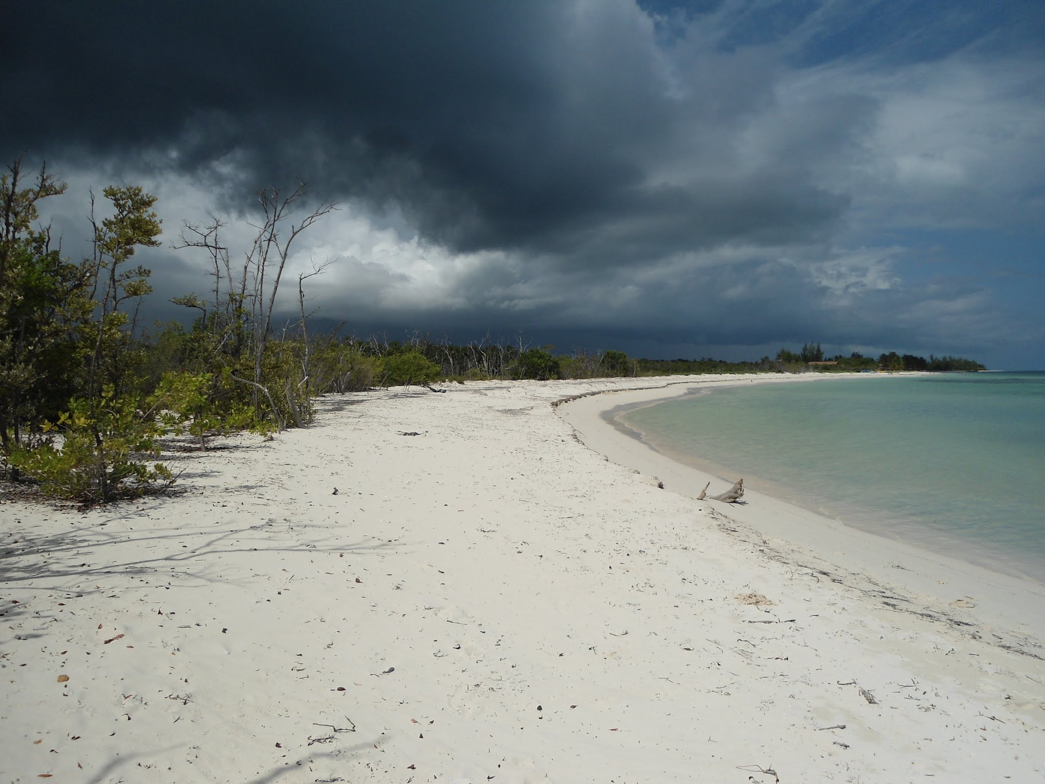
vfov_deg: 53.1
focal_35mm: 26
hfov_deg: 67.3
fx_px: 785
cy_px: 392
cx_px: 522
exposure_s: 1/640
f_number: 8
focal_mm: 4.7
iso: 80
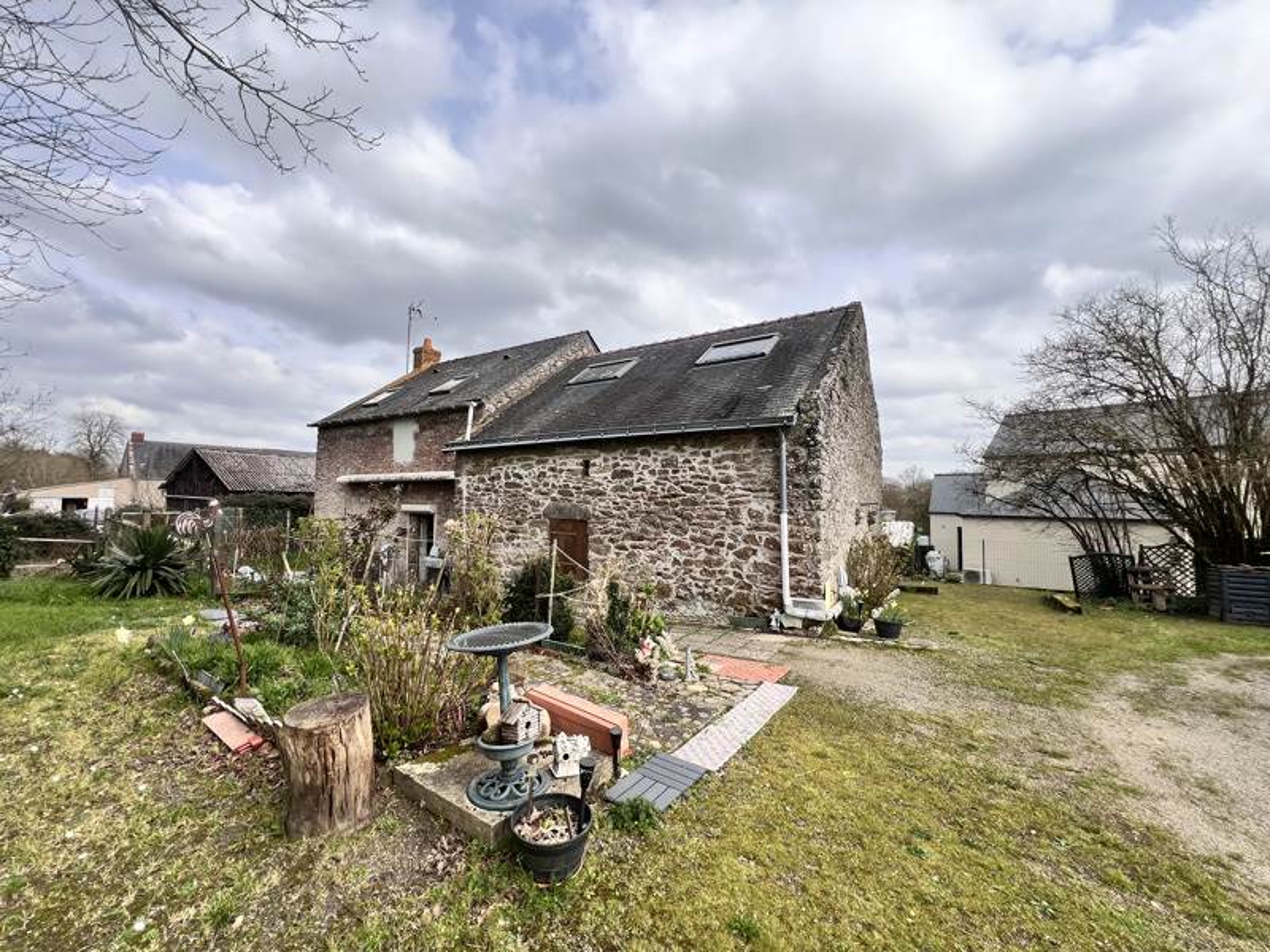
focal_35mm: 13
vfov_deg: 89.9
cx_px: 635
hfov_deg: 106.2
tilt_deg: +5.0
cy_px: 476
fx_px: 477
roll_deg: -0.6
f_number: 1.8
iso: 32
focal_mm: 1.57
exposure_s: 1/752
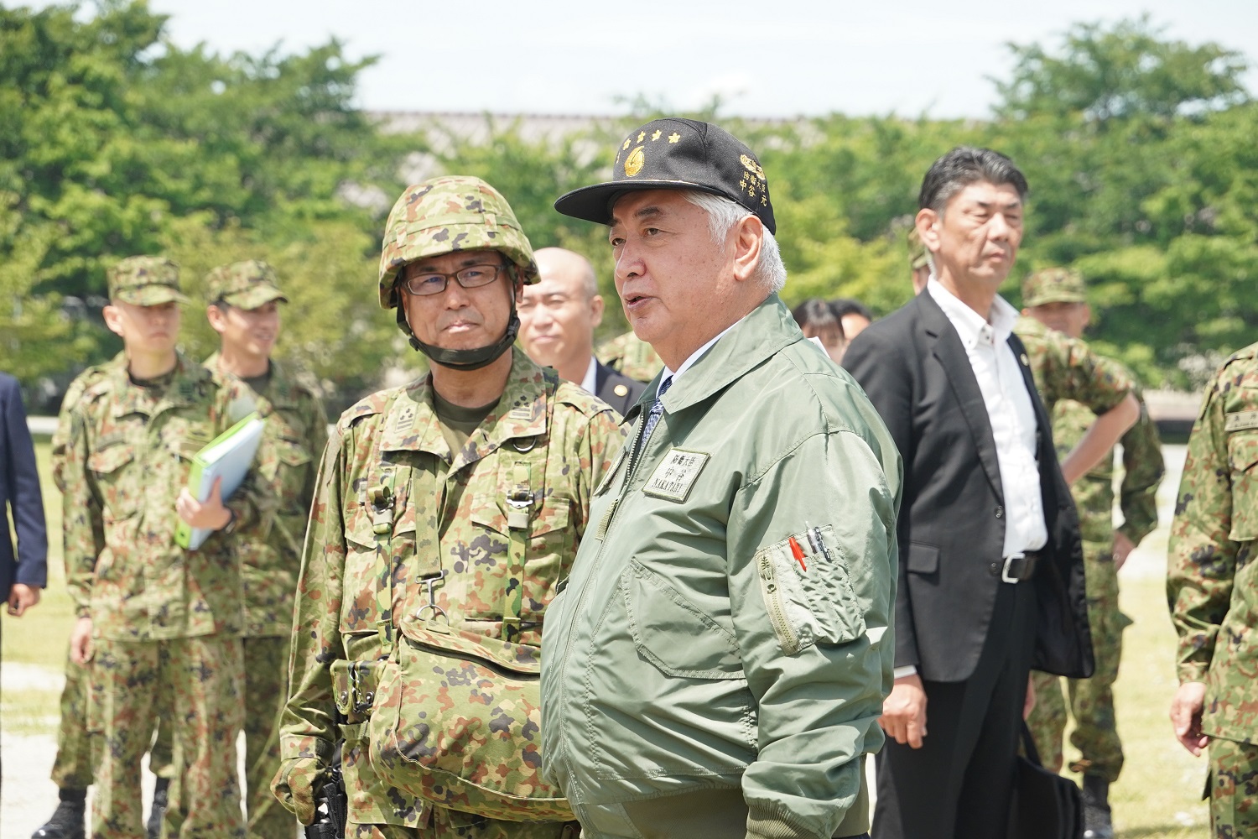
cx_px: 629
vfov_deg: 9.3
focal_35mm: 147
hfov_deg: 14.0
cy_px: 420
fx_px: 5136
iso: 800
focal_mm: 98
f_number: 7.1
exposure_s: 1/1000
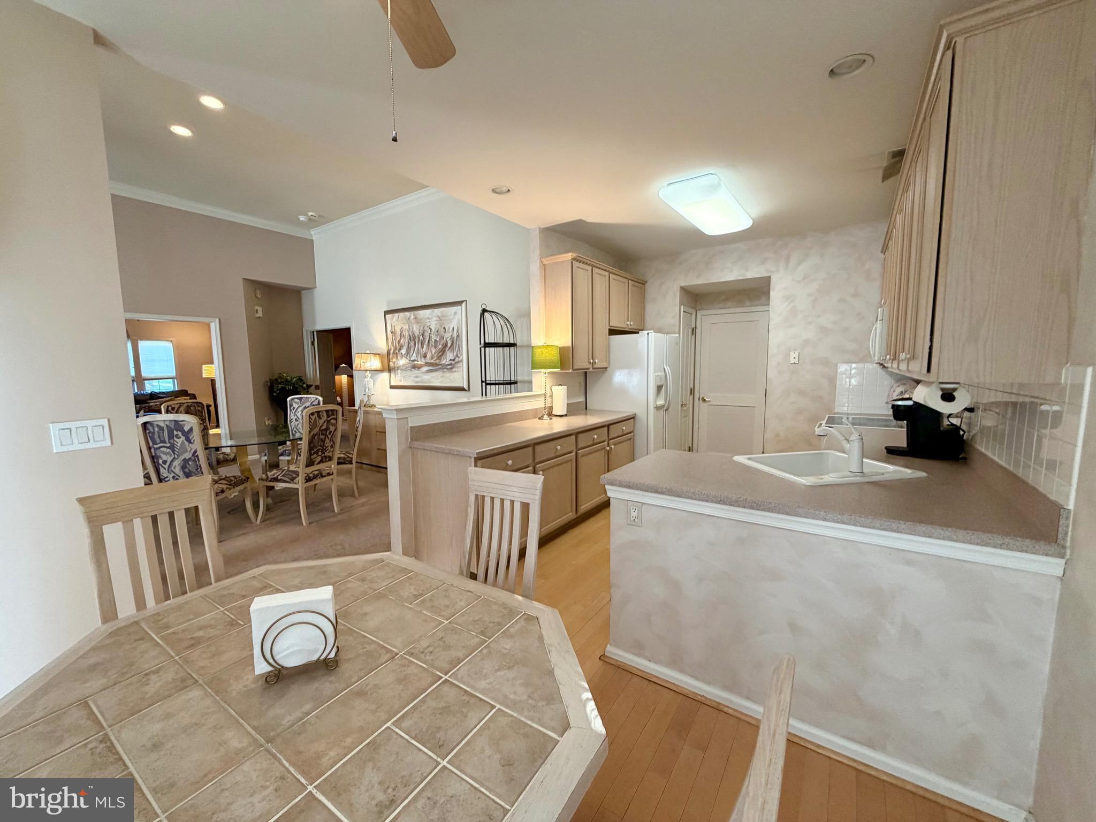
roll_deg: +0.9
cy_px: 411
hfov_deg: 102.1
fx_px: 443
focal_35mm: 14
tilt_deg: -5.7
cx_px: 548
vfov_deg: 85.7
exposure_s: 1/60
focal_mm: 2.22
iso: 160
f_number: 2.2
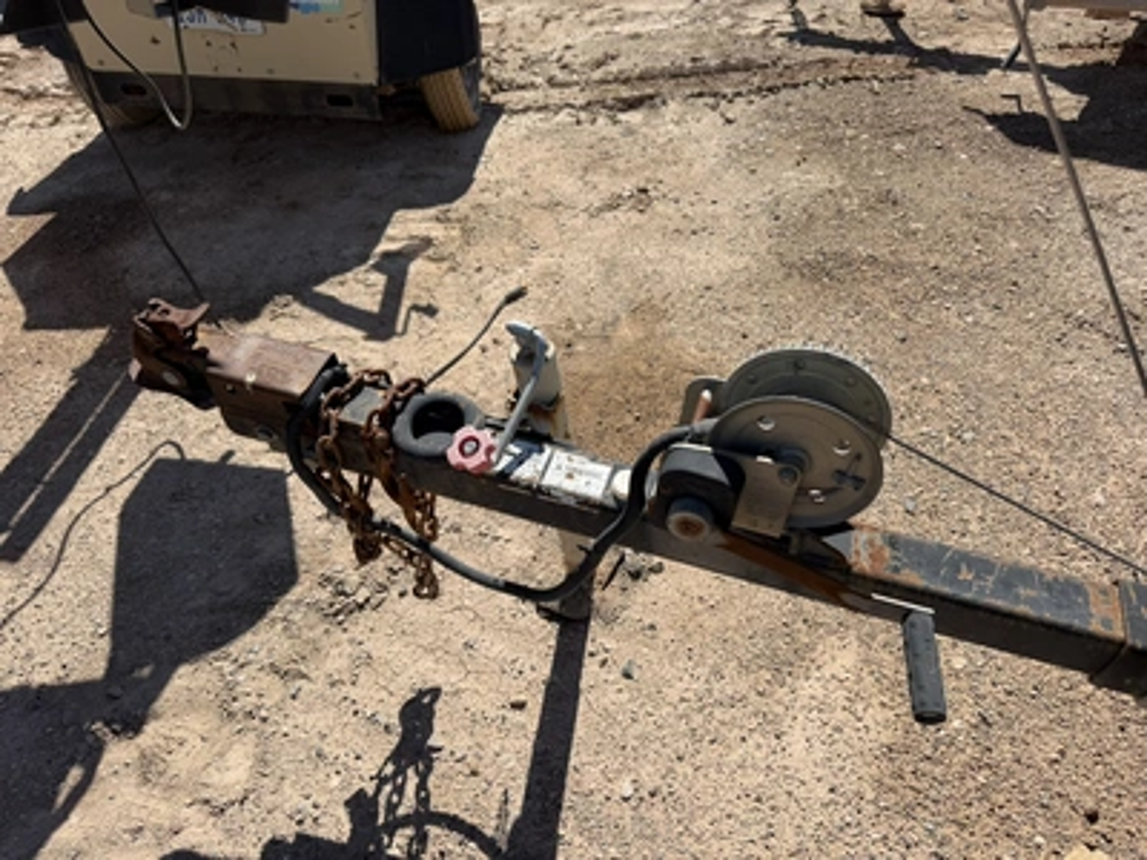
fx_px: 795
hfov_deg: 71.6
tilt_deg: -43.8
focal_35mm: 24
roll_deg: +2.5
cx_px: 574
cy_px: 430
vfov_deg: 56.8
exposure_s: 1/5319
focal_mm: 6.76
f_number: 1.78
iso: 80
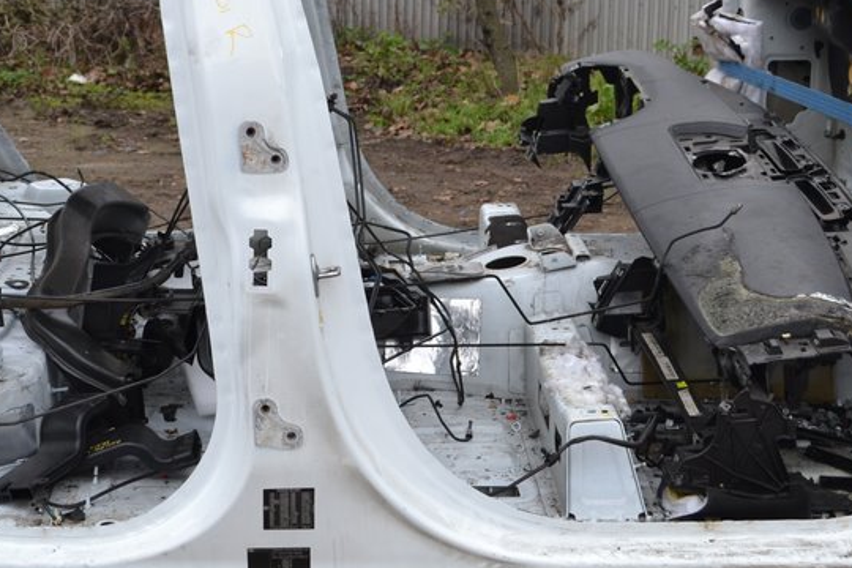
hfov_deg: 27.3
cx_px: 344
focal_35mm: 74
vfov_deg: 18.2
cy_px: 84
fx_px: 1751
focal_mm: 26
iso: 400
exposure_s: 1/100
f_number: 5
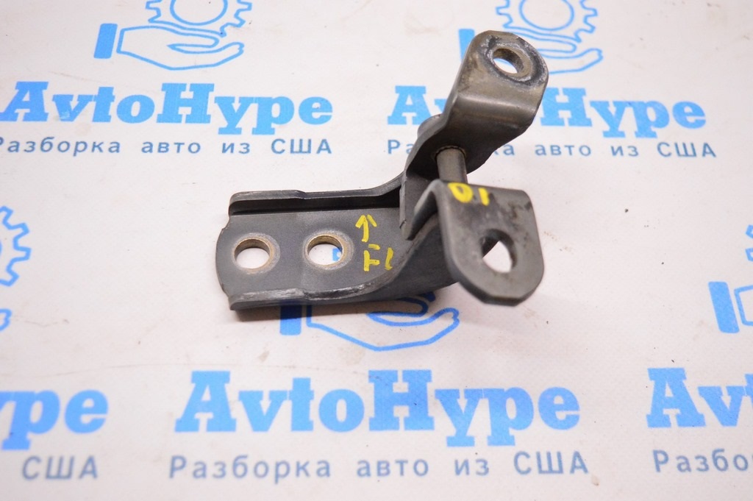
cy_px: 250
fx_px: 909
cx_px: 376
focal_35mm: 44
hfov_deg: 45.0
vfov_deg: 30.8
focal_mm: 29
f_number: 4.2
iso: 3200
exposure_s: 1/320
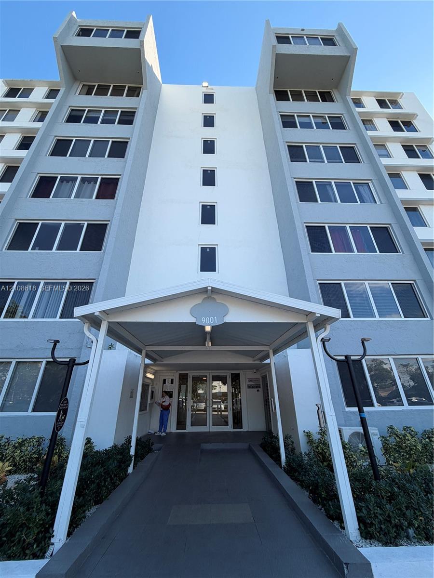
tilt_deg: +25.4
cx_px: 217
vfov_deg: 102.1
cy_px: 289
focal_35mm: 14
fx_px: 234
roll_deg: +0.9
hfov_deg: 85.7
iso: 50
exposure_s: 1/502
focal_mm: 2.22
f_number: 2.2
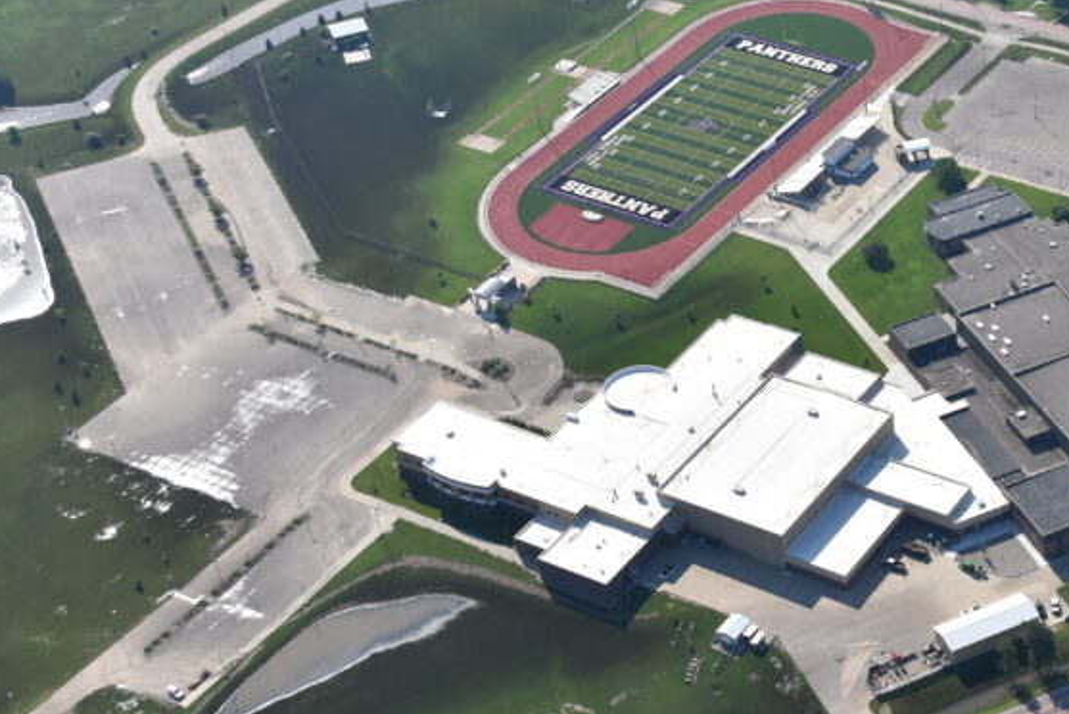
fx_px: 2374
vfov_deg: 17.1
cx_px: 973
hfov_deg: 24.6
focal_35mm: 80
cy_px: 314
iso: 140
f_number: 8
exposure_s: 1/500
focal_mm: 29
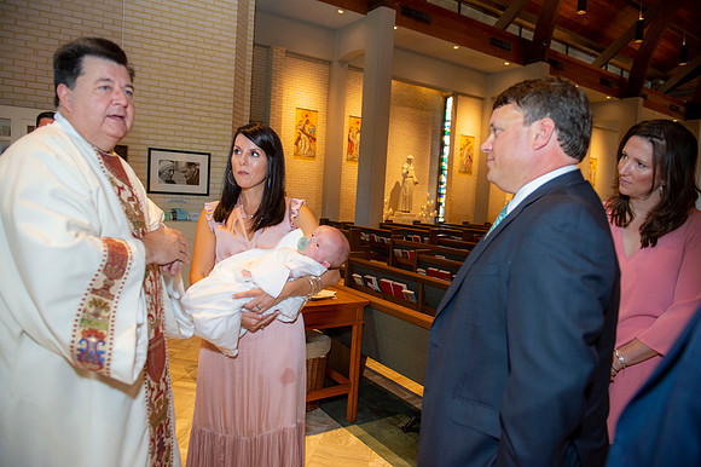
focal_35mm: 24
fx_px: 467
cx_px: 350
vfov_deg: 53.1
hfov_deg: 73.7
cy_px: 234
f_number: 3.2
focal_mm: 24
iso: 1000
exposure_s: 1/100
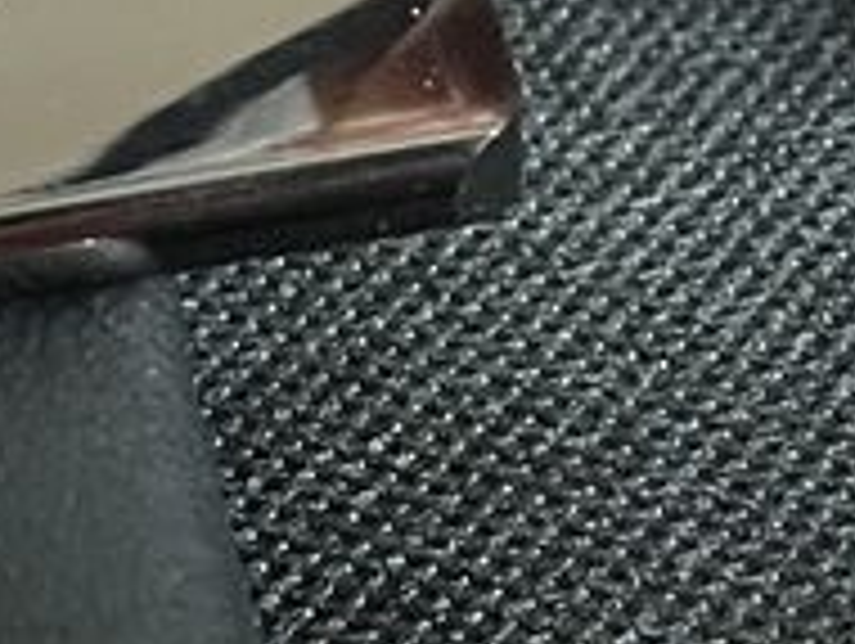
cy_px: -95
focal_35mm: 175
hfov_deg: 11.2
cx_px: -27
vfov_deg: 8.4
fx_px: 4328
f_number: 1.6
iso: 500
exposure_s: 1/42
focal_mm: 5.1
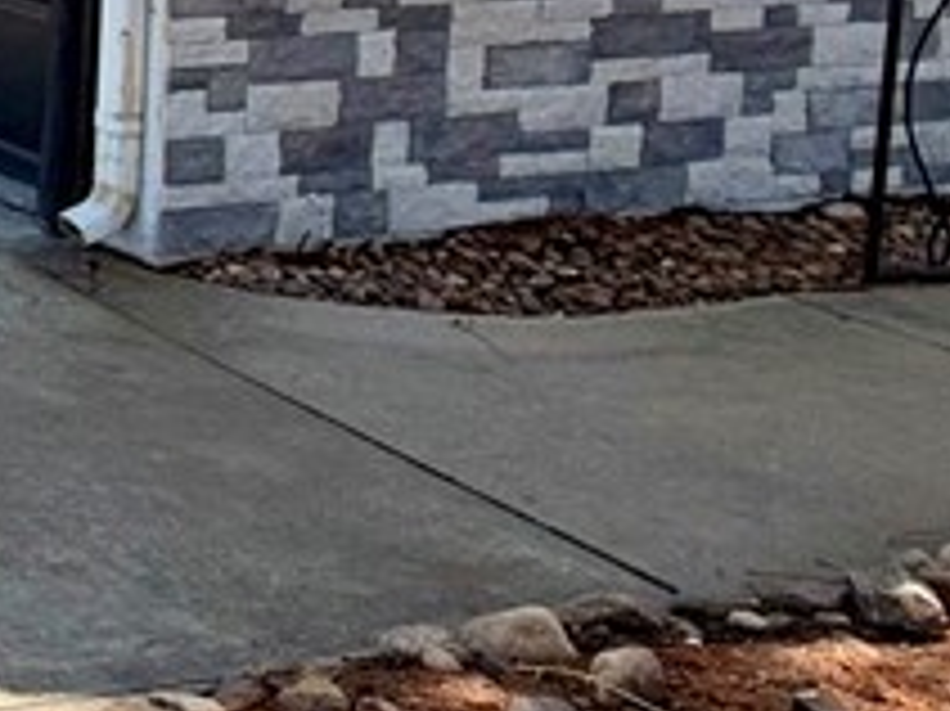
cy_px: -274
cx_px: -896
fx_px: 1865
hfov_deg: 19.0
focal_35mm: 68
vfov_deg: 19.5
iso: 64
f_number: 2.2
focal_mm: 2.22
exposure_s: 1/465
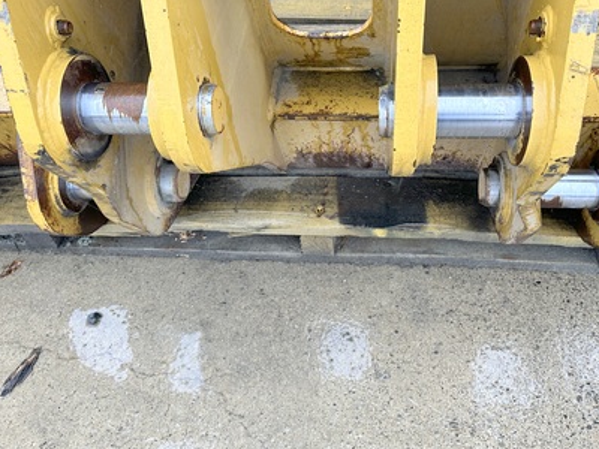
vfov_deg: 46.6
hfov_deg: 59.7
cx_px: 340
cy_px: 182
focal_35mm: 30
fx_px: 519
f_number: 1.78
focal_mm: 6.86
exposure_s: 1/121
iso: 125
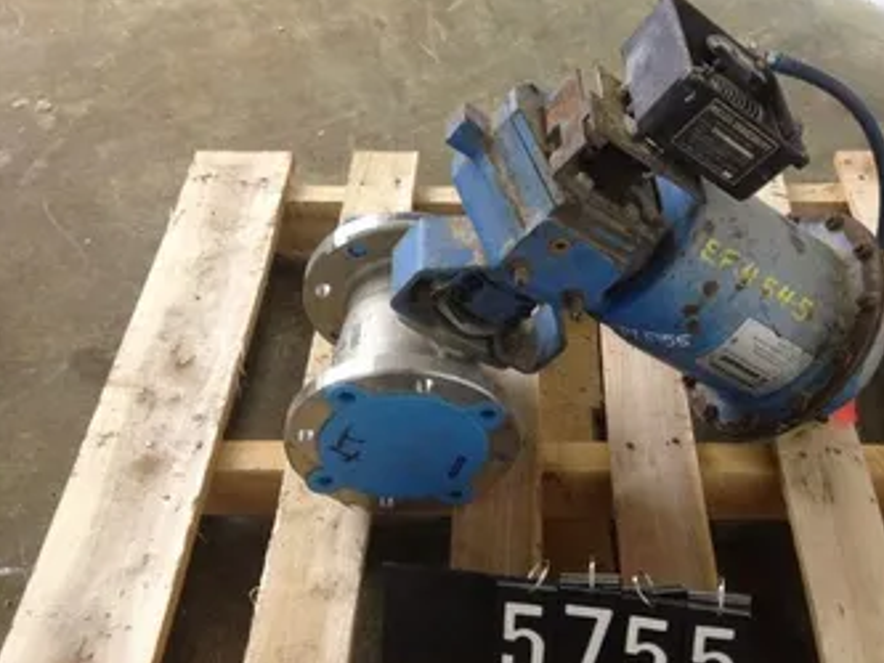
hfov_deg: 44.6
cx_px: 526
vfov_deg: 34.4
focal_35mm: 42
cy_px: 329
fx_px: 1073
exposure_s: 1/20
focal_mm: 4.28
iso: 250
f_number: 2.4
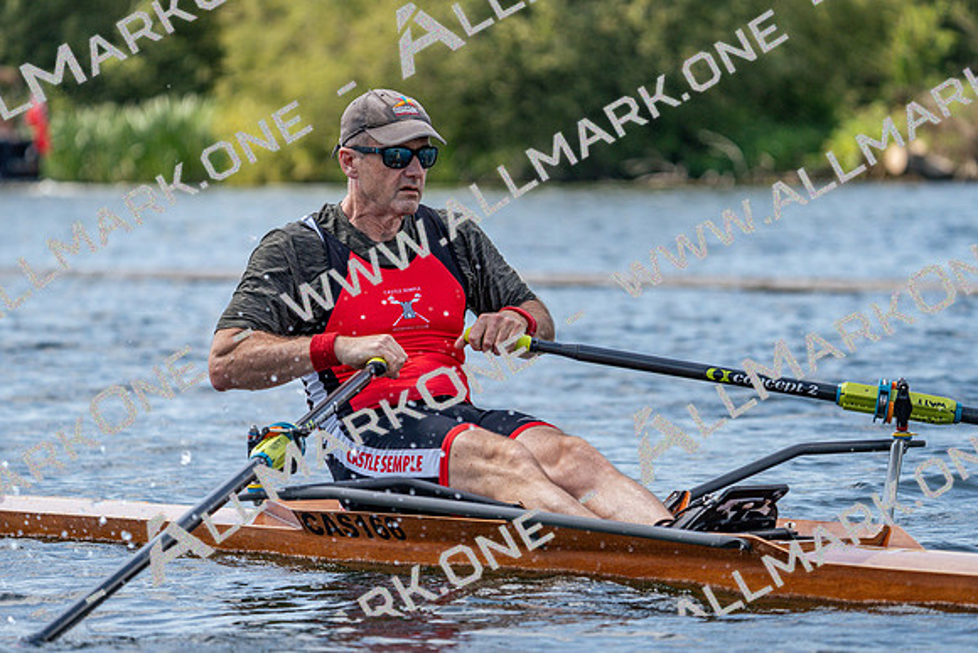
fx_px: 6739
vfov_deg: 5.5
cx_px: 489
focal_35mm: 248
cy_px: 326
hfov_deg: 8.3
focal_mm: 248
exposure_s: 1/2000
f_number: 5.6
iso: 400
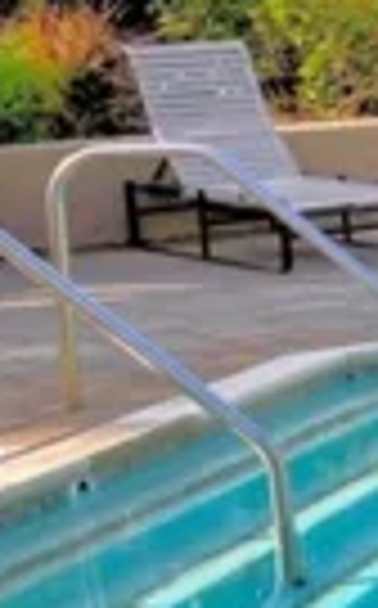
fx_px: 2232
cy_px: 293
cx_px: 1418
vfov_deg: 15.5
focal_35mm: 135
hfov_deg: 7.4
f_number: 1.8
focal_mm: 5.4
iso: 25
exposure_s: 1/1272
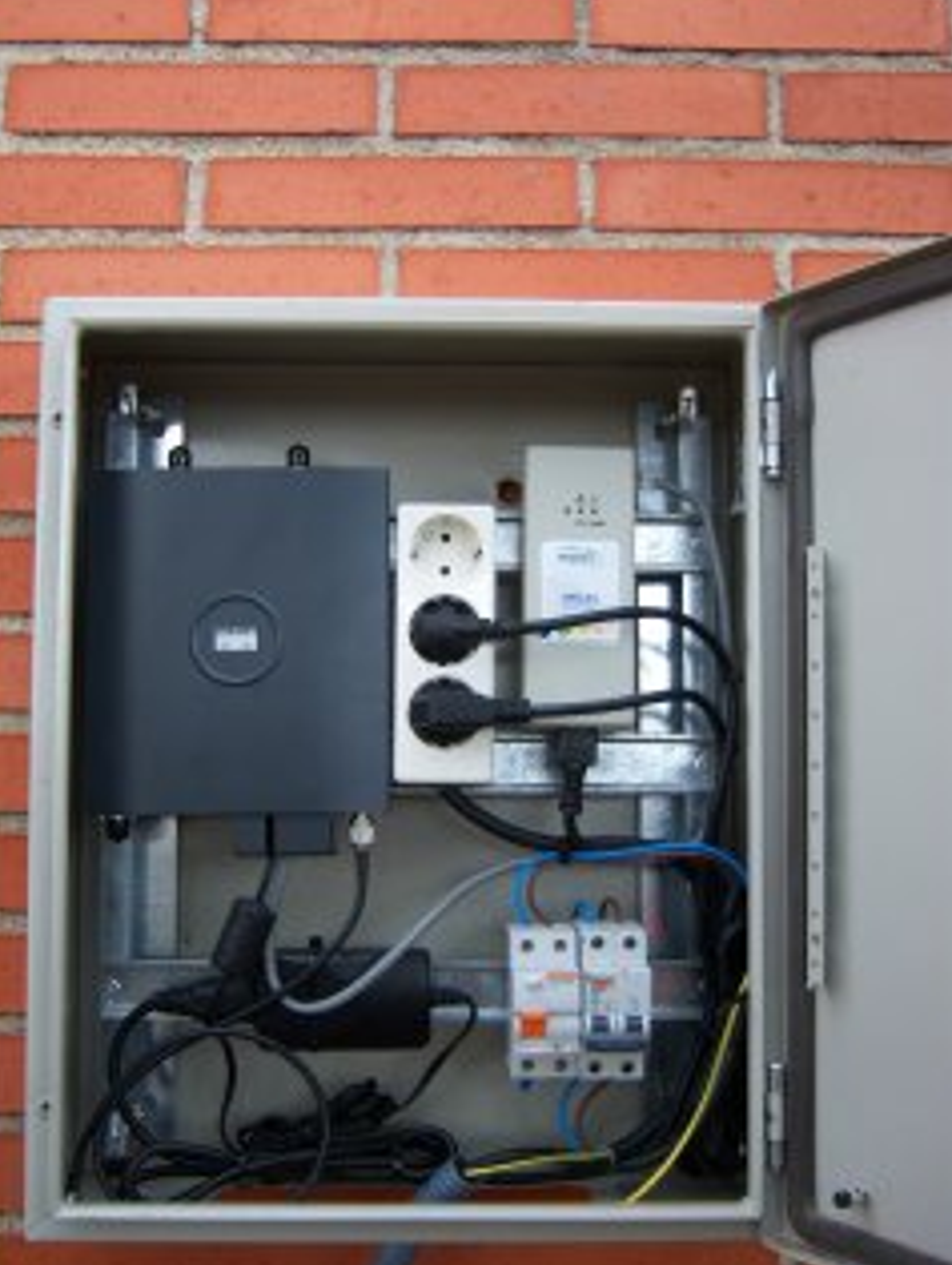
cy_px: 647
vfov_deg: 46.7
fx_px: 1464
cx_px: 428
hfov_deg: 36.0
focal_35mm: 40
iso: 80
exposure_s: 1/125
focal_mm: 7.5
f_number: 2.8
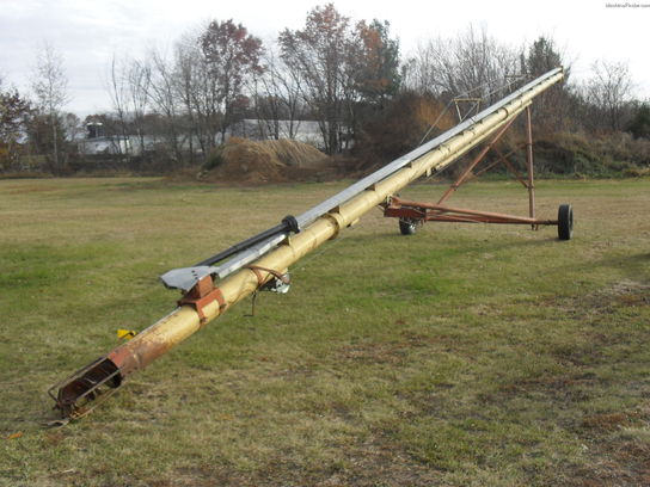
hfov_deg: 52.6
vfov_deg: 40.7
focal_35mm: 35
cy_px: 244
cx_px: 325
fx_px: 657
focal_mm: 6.3
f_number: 3.2
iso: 100
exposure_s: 1/350
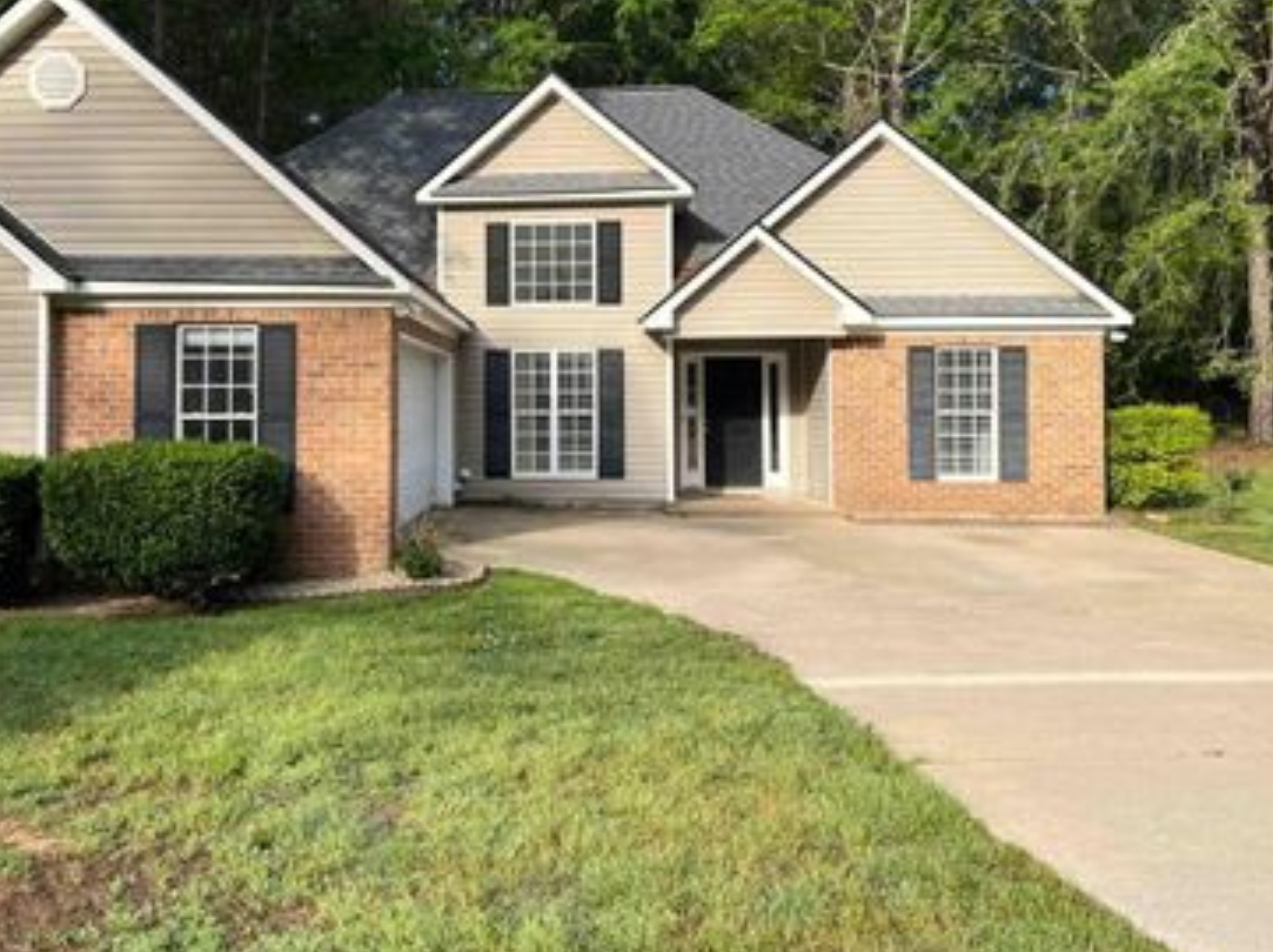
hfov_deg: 50.8
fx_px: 1323
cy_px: 349
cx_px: 473
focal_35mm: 36
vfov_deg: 39.3
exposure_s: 1/2165
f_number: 1.5
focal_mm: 5.7
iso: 50
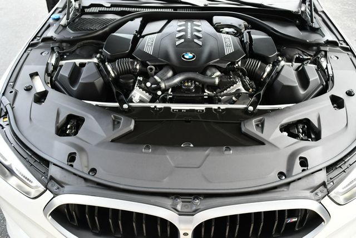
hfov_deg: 53.1
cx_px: 178
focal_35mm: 36
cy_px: 119
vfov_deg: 36.9
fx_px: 356
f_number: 4
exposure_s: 1/250
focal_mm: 18
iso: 400
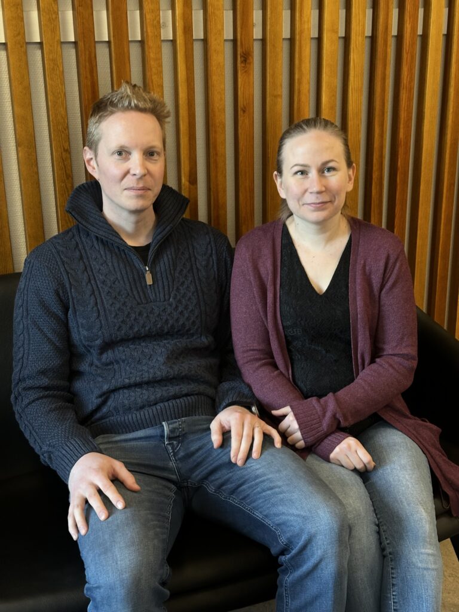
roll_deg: +0.5
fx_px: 849
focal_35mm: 48
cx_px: 230
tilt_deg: -18.2
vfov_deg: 39.7
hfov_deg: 30.3
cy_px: 306
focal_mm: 6.86
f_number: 1.78
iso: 250
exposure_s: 1/33
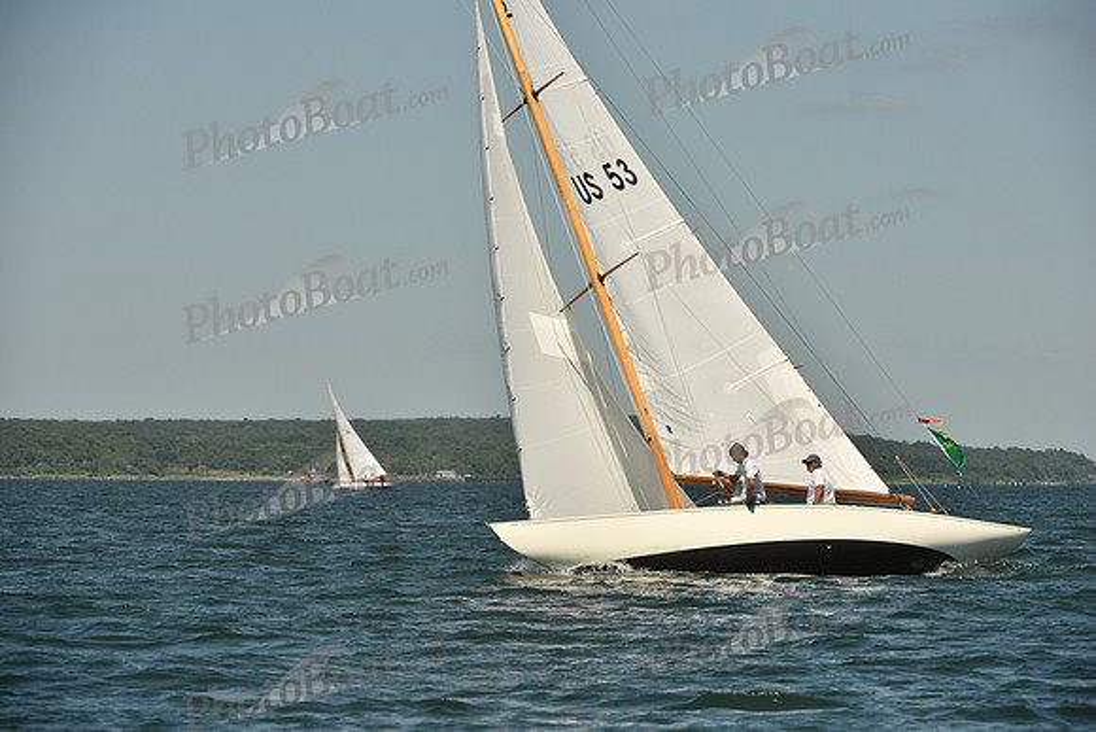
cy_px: 366
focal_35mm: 200
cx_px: 548
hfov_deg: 10.3
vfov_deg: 6.9
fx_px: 6090
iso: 250
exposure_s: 1/1600
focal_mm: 200
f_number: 7.1
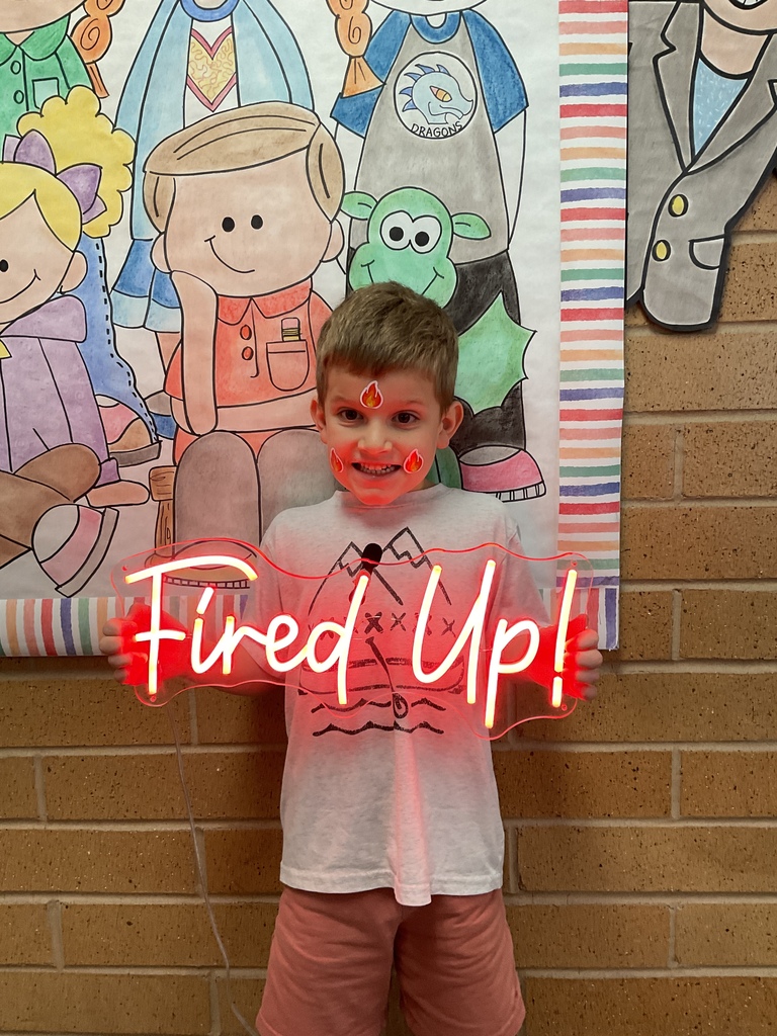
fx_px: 868
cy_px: 518
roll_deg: +0.3
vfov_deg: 61.7
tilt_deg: -7.6
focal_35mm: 29
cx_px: 388
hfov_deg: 48.2
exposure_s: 1/60
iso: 125
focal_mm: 3
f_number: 1.8
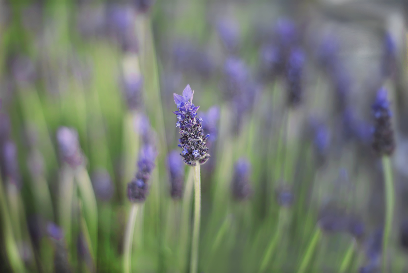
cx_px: 204
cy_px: 136
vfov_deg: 27.0
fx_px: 567
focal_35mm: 50
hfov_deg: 39.6
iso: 100
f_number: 1.8
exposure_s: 1/100
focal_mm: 50
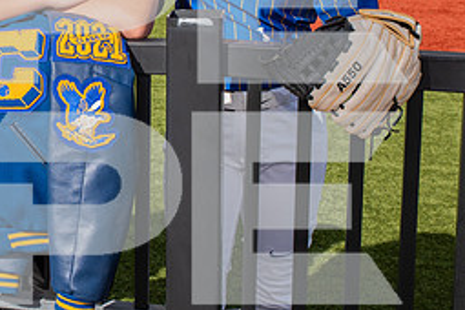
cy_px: -12
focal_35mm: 82
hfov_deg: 23.2
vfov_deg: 16.3
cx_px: -57
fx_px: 1059
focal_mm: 36
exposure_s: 1/1250
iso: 400
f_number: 7.1
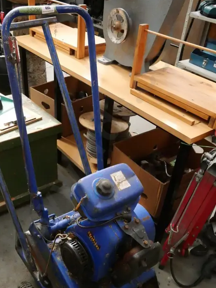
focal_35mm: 35
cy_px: 175
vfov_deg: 52.2
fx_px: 291
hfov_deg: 40.3
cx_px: 73
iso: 6400
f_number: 3.5
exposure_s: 1/320
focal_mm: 12
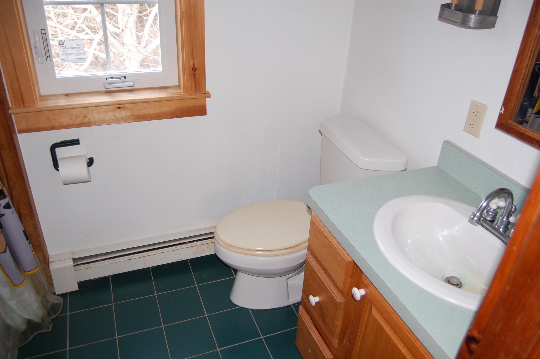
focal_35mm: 27
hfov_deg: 67.4
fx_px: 405
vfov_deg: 47.8
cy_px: 180
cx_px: 270
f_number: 3.5
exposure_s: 1/60
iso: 400
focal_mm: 18
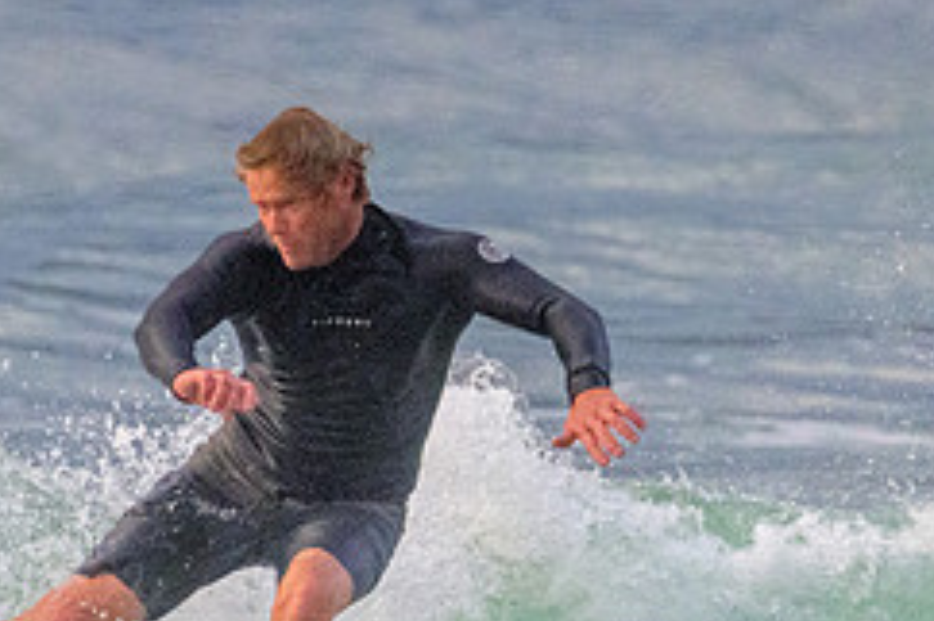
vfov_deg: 0.6
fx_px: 61107
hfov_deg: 0.9
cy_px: 535
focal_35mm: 2357
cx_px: 439
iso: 5600
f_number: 11
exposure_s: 1/2000
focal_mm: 800
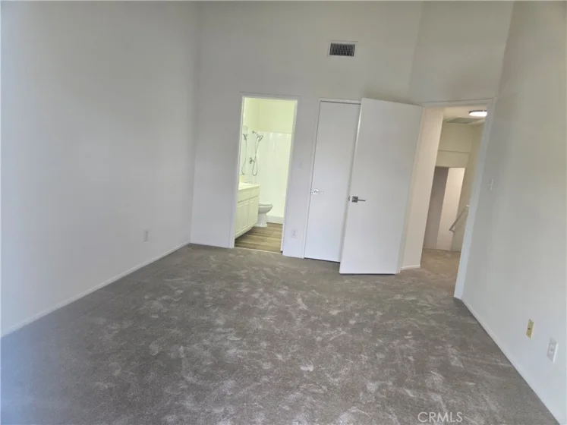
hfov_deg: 73.9
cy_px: 212
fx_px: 377
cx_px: 284
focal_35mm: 23
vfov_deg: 58.9
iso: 100
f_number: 1.8
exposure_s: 1/120
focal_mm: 5.4
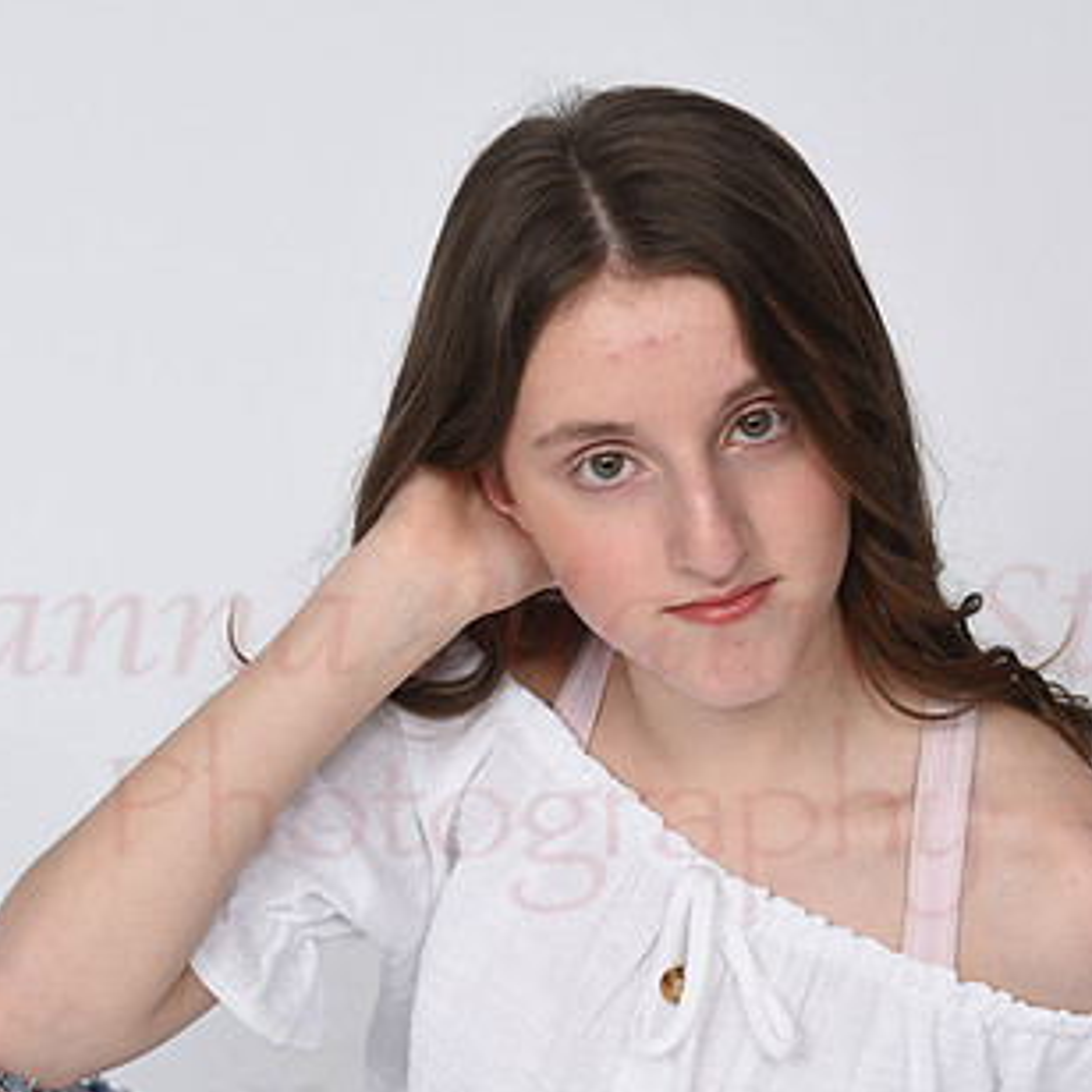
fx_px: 3141
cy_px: 647
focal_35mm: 88
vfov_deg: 19.7
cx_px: 557
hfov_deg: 19.7
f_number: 9
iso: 160
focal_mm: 55
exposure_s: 1/125
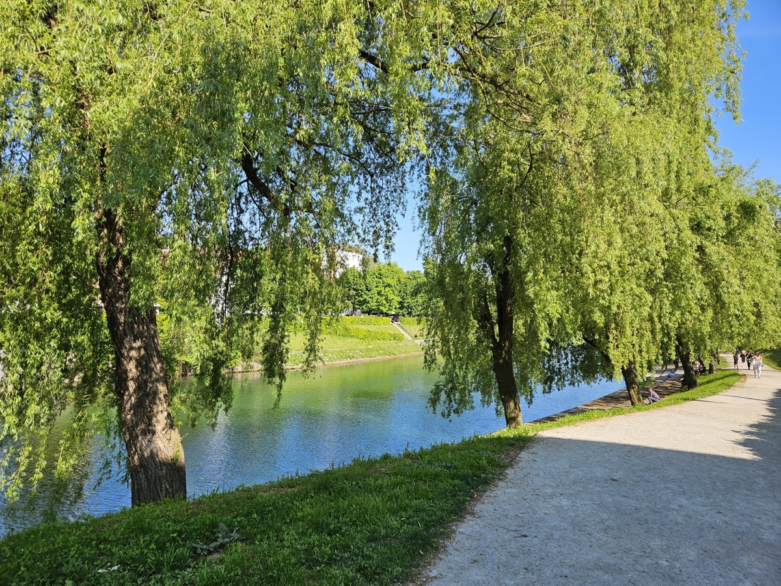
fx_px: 519
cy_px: 293
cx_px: 390
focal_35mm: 23
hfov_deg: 73.9
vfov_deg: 58.9
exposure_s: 1/864
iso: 25
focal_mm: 5.4
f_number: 1.8
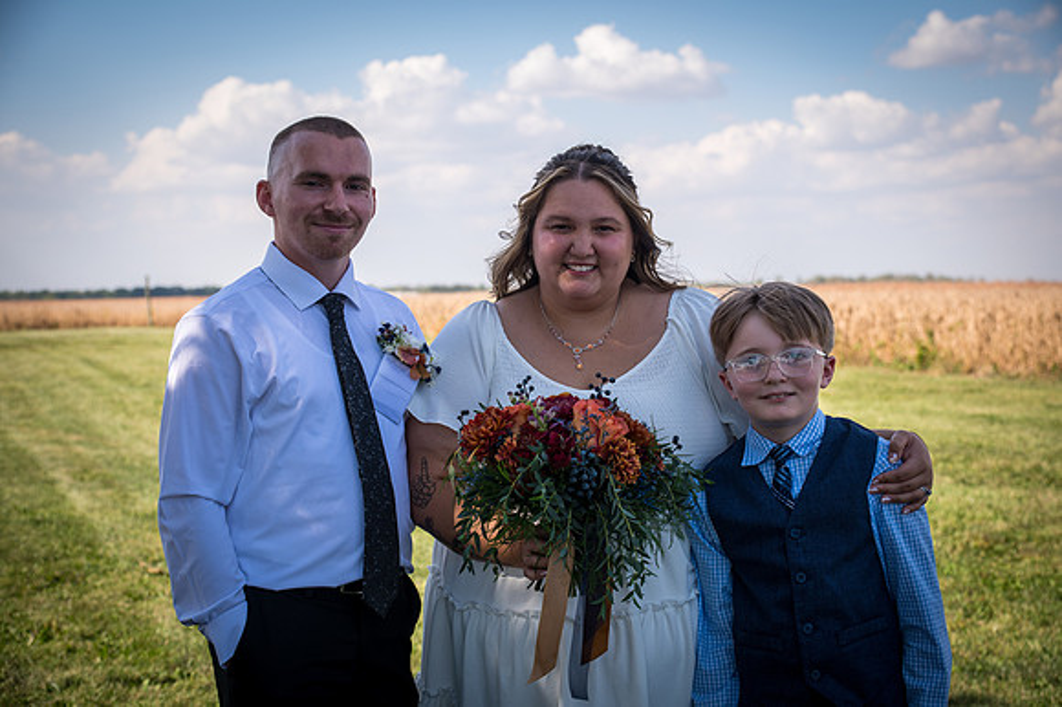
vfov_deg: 23.4
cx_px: 531
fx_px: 1710
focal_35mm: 58
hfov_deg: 34.5
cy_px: 354
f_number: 5
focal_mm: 58
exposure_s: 1/400
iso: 100
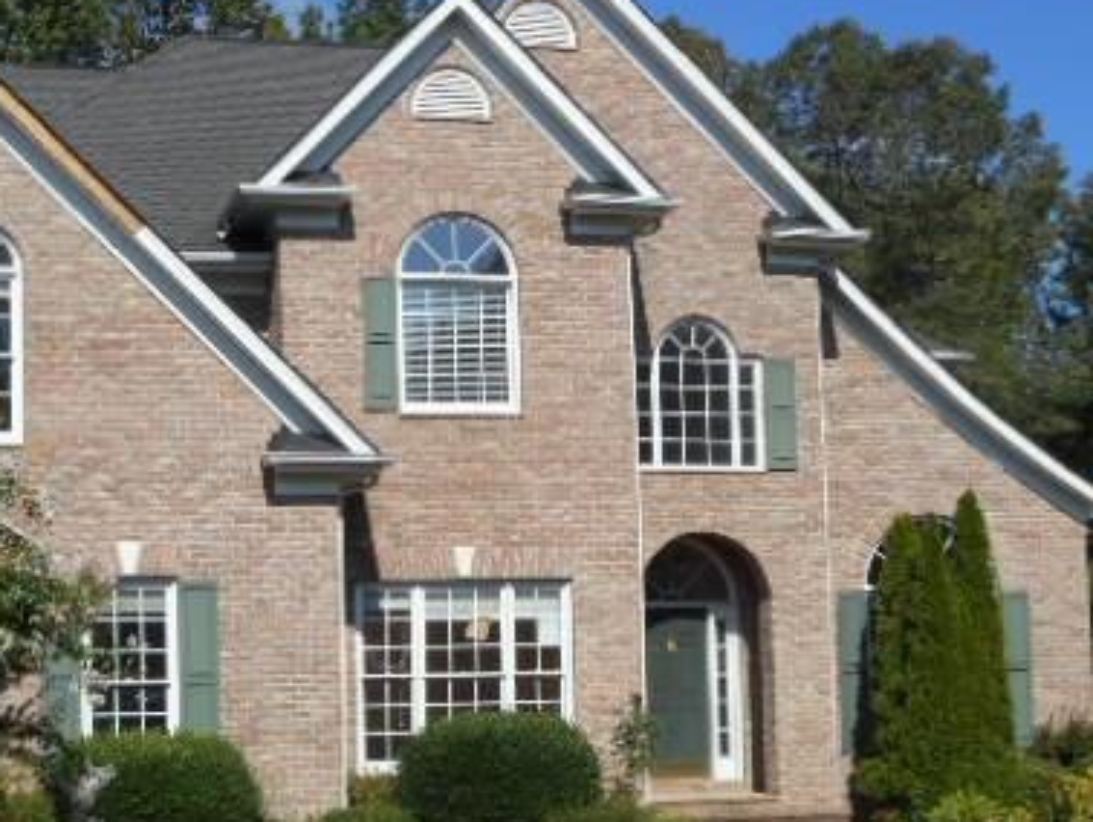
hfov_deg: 29.2
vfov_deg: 22.2
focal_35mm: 66
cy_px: 512
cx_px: 356
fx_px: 2085
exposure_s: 1/800
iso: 80
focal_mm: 6.9
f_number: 4.5
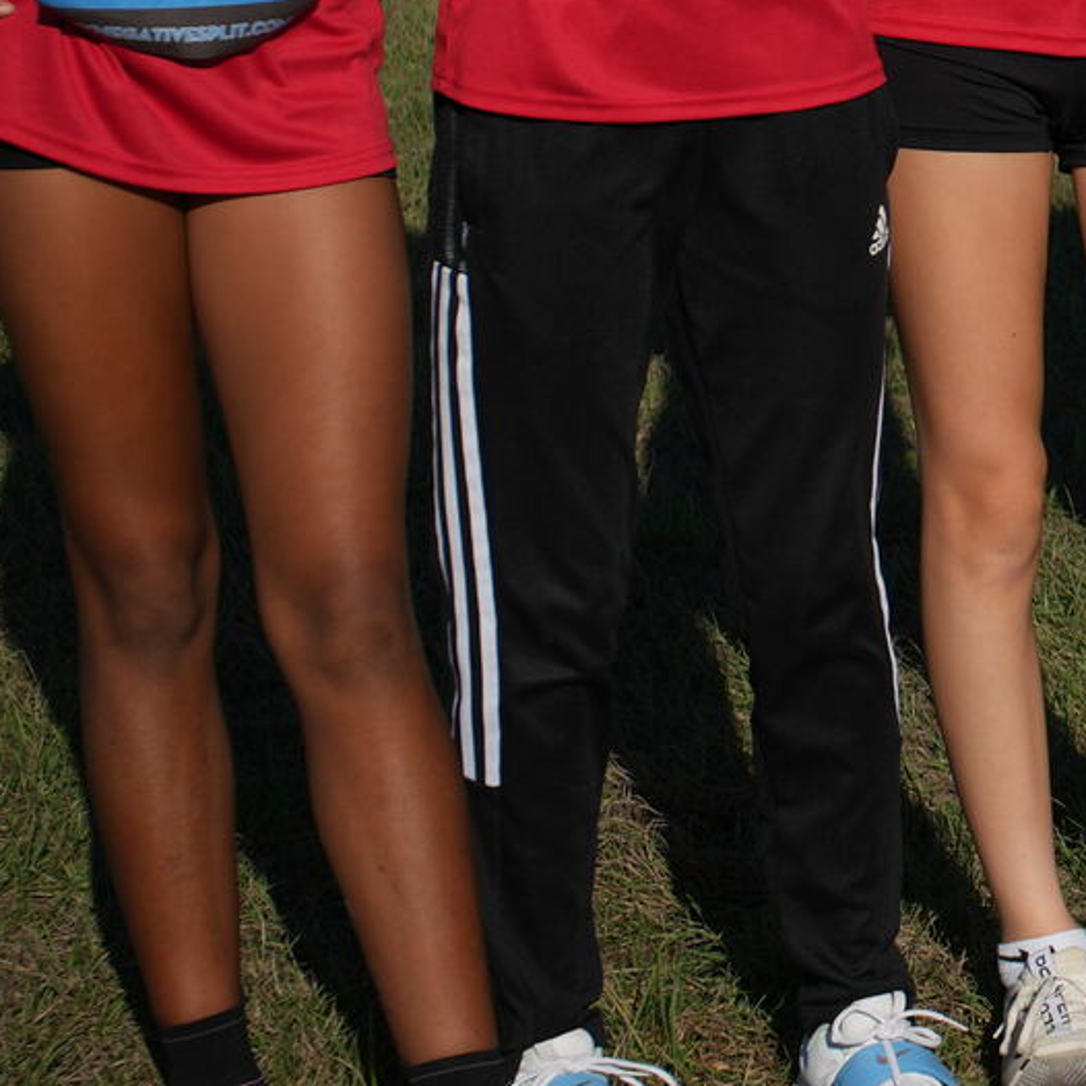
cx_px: 1660
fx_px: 5395
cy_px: -147
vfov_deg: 11.3
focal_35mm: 152
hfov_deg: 11.0
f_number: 5.6
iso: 100
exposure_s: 1/1600
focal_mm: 49
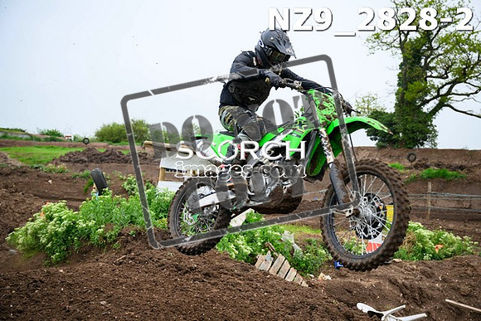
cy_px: 160
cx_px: 240
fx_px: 708
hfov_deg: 37.5
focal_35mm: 53
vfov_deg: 25.5
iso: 400
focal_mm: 53
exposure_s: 1/1250
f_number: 4
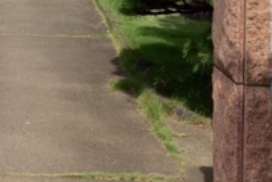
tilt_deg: +2.0
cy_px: -92
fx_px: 711
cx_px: 74
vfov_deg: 13.7
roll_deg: +0.2
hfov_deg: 21.5
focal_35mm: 94
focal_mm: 4.15
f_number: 2.2
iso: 32
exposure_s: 1/3731
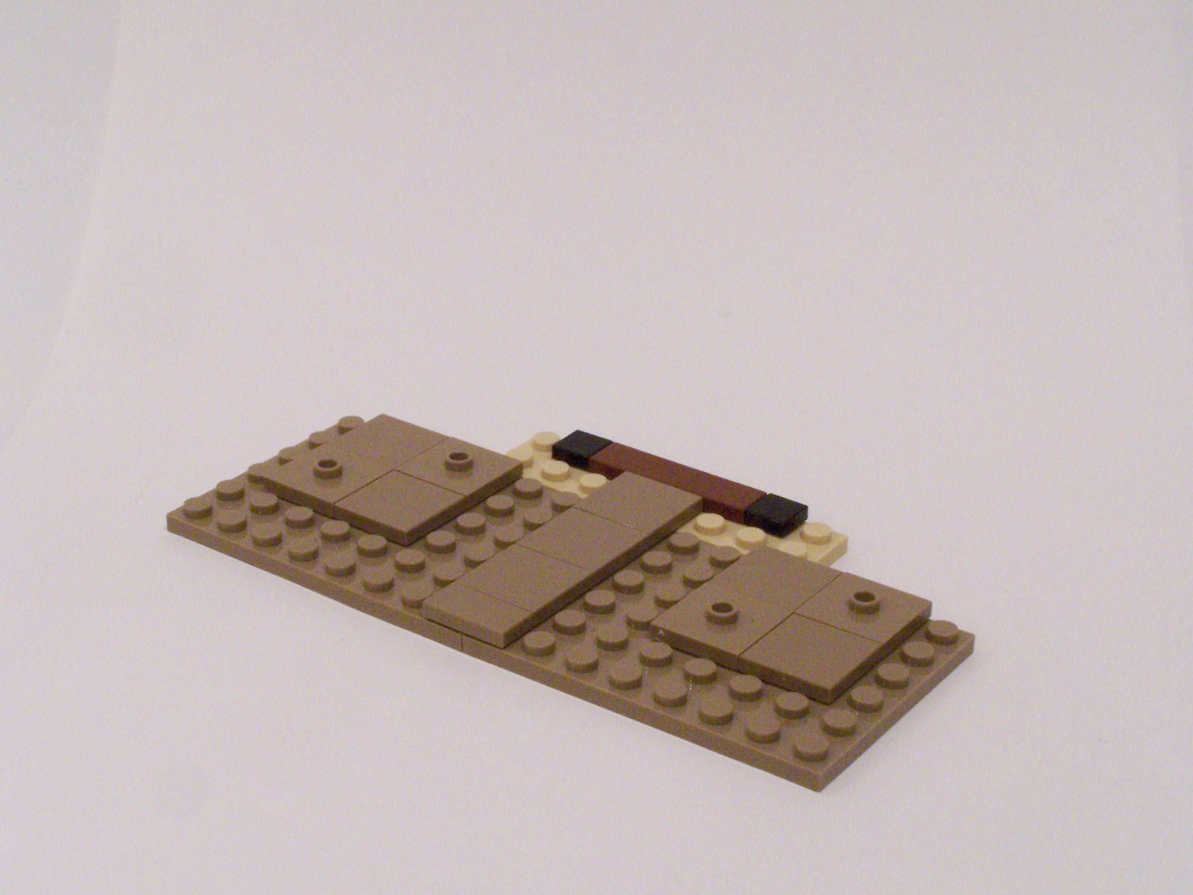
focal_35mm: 67
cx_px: 596
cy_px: 448
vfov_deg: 21.9
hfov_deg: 29.0
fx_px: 2309
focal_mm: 11.1
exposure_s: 1/4
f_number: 8
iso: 400
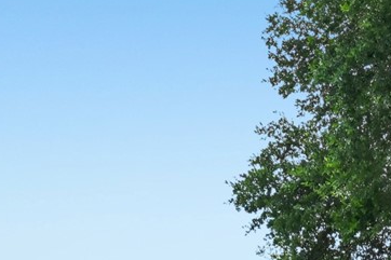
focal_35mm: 114
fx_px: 1238
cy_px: 597
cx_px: 402
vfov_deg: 10.5
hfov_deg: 17.5
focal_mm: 19
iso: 400
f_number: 8
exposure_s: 1/800
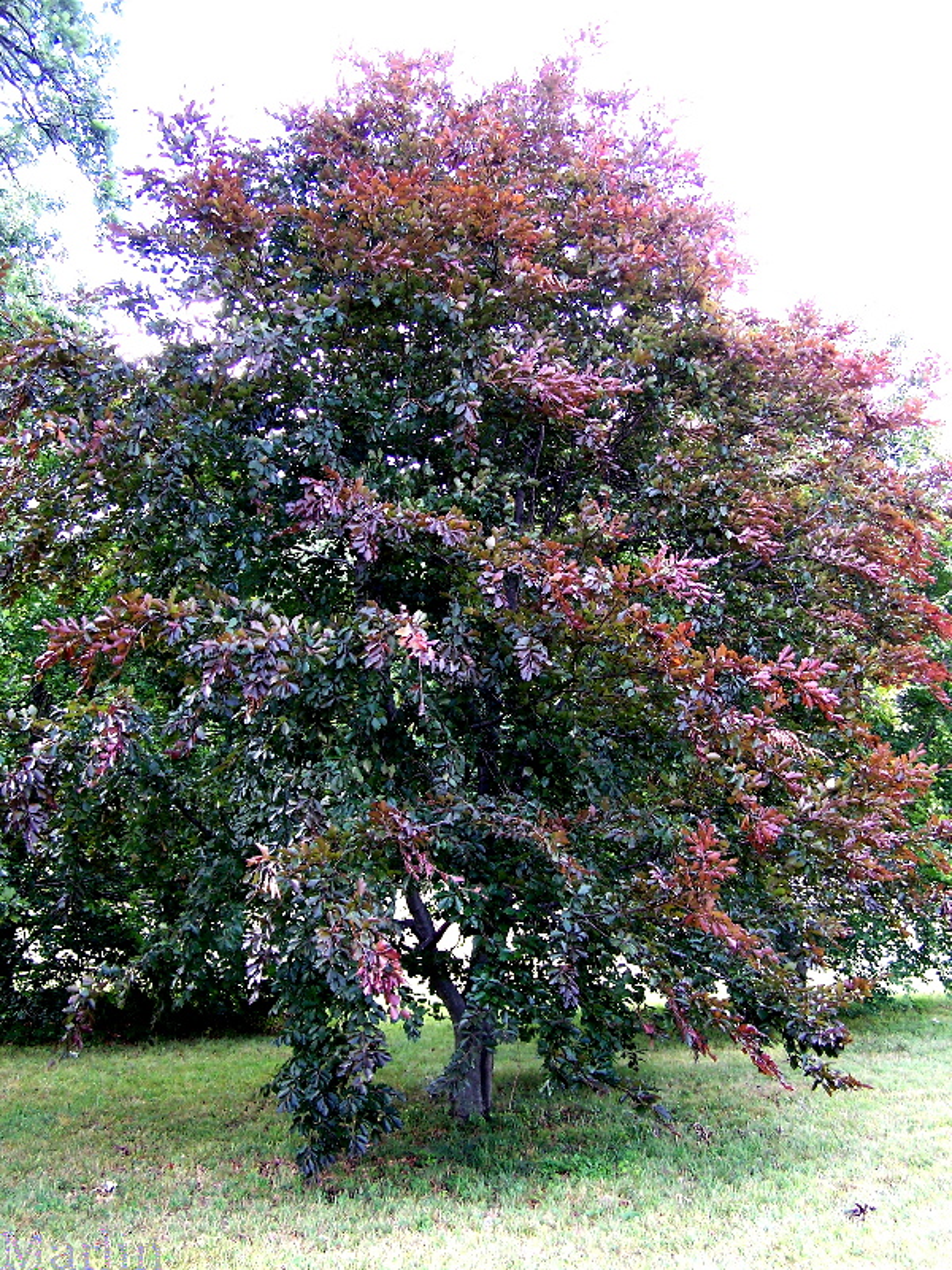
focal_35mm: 38
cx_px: 476
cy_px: 635
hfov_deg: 37.7
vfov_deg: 49.0
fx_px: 1393
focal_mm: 6.3
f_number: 2.8
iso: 80
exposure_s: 1/50
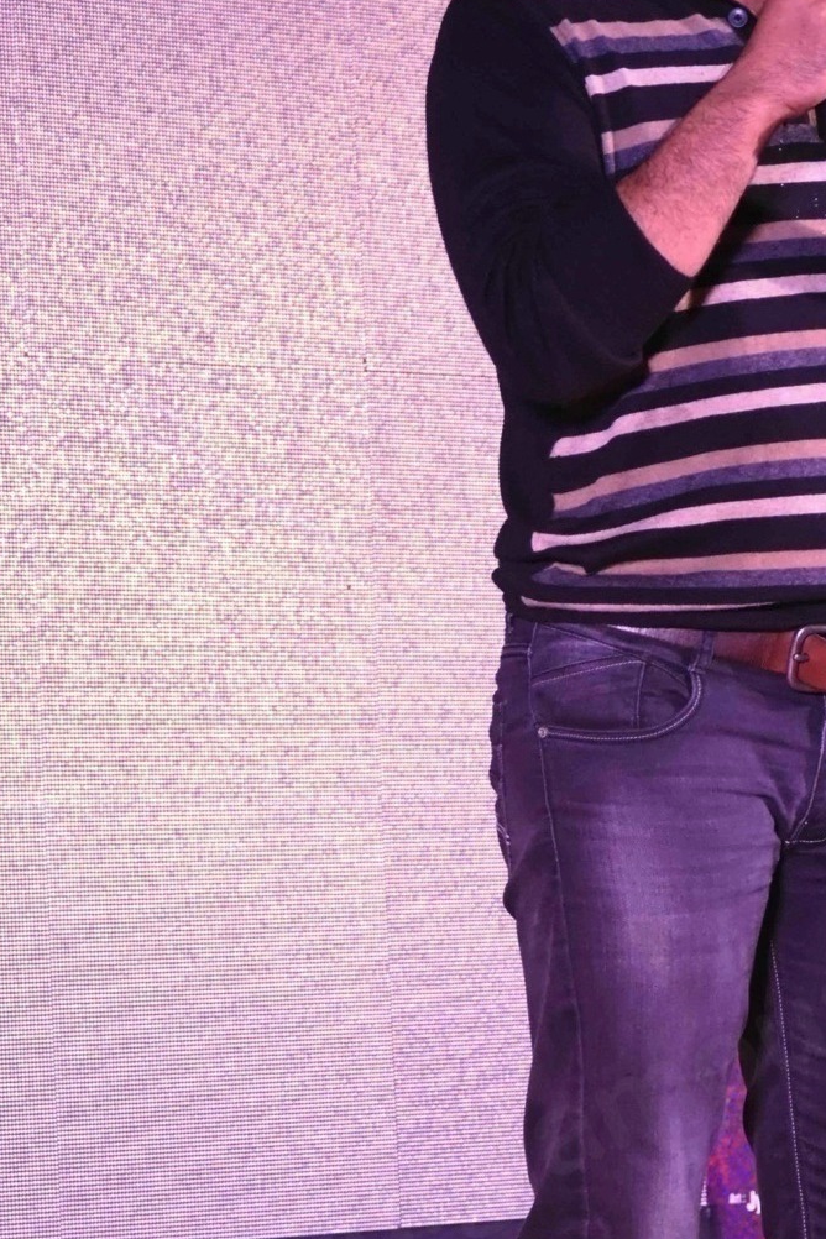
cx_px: 675
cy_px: 692
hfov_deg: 7.8
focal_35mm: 176
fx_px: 6057
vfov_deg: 11.7
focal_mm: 56
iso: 3200
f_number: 6.3
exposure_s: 1/160
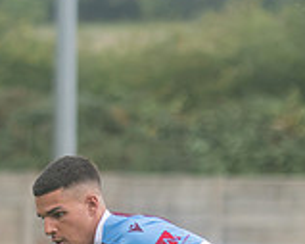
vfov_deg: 2.3
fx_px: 5981
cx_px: 218
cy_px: 306
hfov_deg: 2.9
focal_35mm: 663
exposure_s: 1/1250
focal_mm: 120
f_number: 2.8
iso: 360
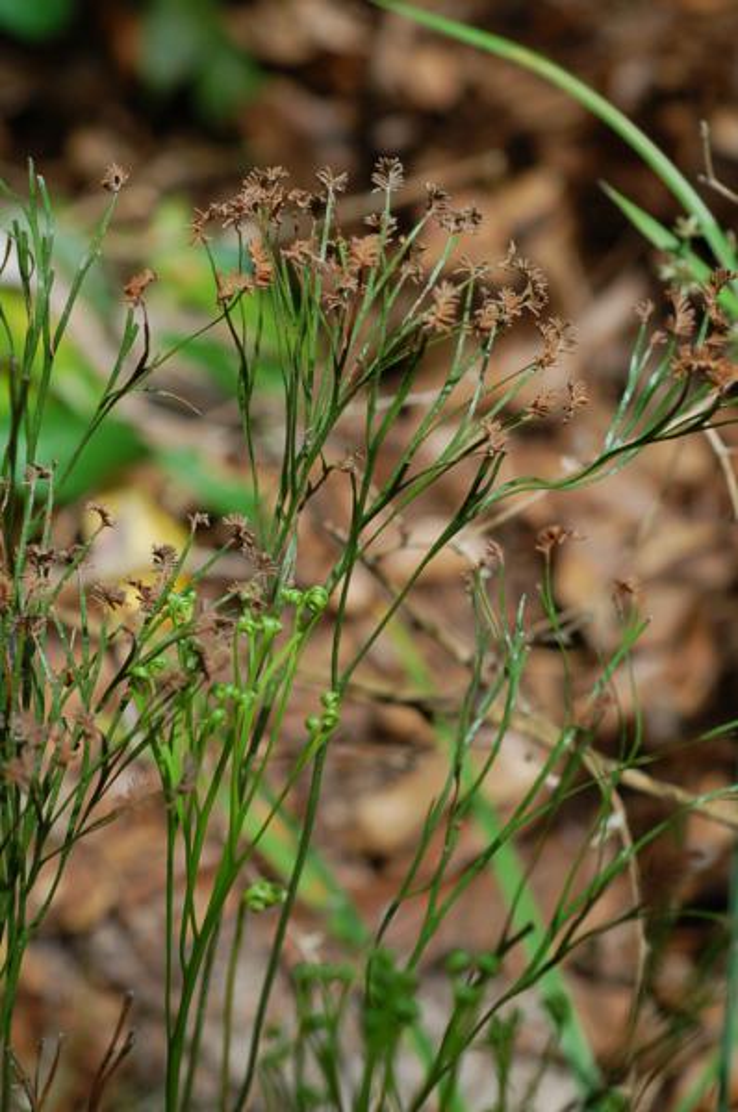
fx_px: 2777
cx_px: 369
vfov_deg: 22.7
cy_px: 556
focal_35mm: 90
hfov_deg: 15.1
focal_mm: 60
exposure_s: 1/320
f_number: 6.3
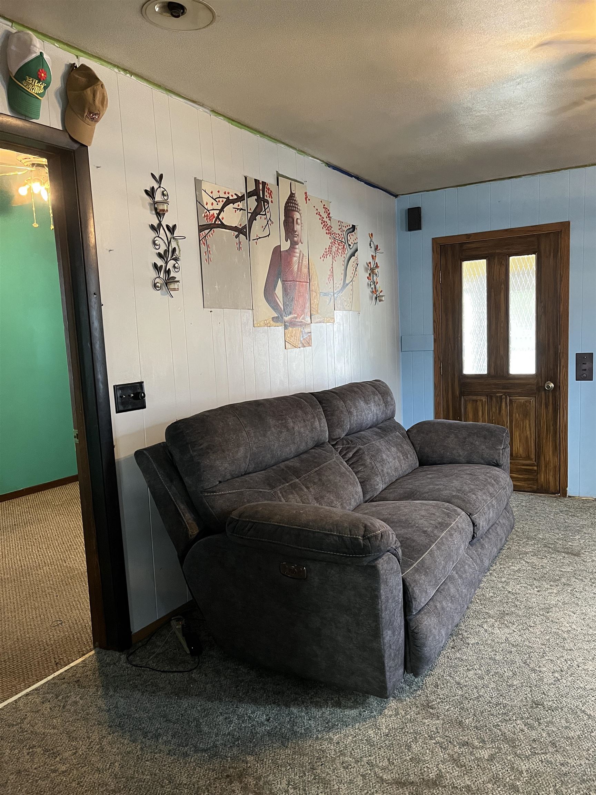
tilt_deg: -7.4
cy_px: 398
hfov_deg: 53.1
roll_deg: +2.5
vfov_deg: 67.3
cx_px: 298
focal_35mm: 26
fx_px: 597
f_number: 1.6
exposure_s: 1/60
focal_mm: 5.1
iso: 500
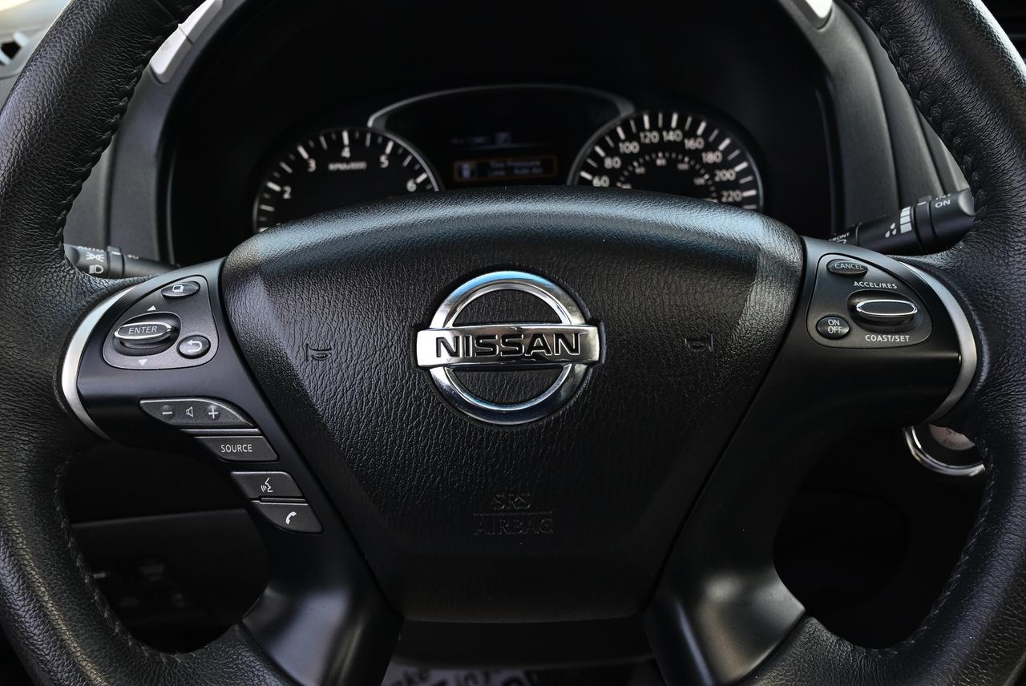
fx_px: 1027
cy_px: 343
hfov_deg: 53.1
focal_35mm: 36
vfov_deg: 36.9
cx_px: 513
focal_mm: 24
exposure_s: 1/500
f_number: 6.3
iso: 1600
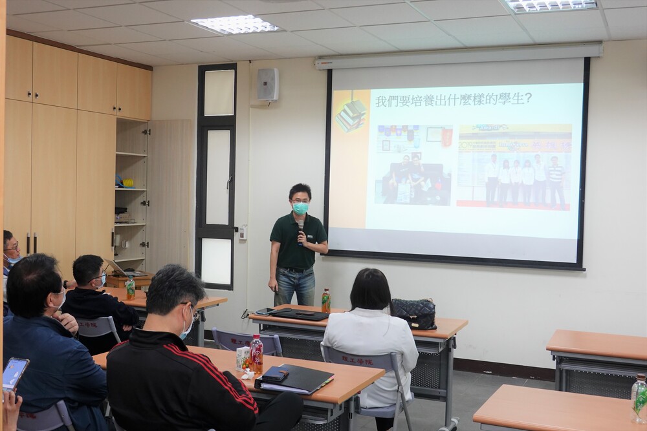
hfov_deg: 45.4
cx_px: 324
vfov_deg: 31.2
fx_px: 773
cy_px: 216
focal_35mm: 43
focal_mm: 15.9
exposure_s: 1/50
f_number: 4.5
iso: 640
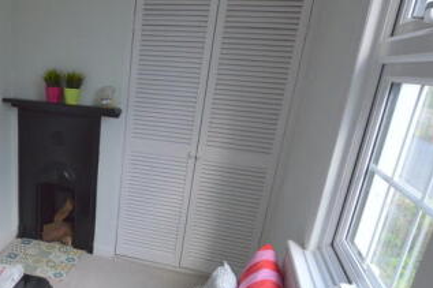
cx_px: 76
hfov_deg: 55.3
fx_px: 373
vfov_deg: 40.9
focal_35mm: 31
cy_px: 221
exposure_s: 1/100
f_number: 5
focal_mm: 10
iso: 400
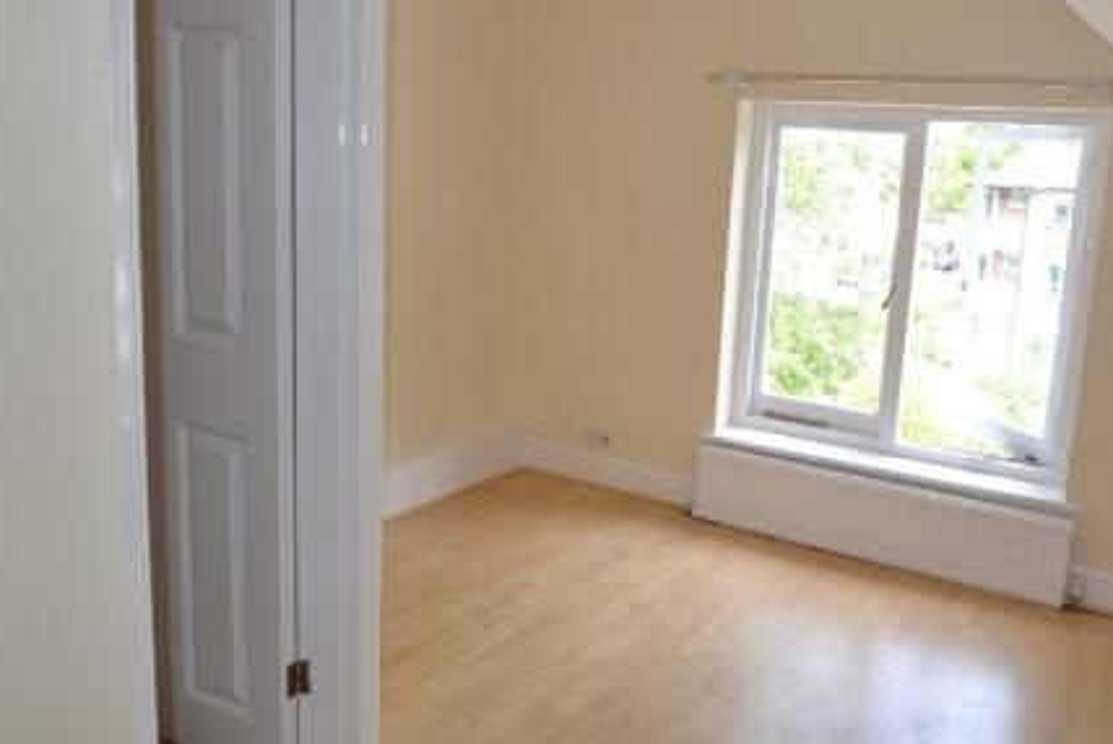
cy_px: 319
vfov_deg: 48.8
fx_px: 816
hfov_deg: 66.0
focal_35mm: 26
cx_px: 774
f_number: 4
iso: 250
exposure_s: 1/125
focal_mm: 11.5
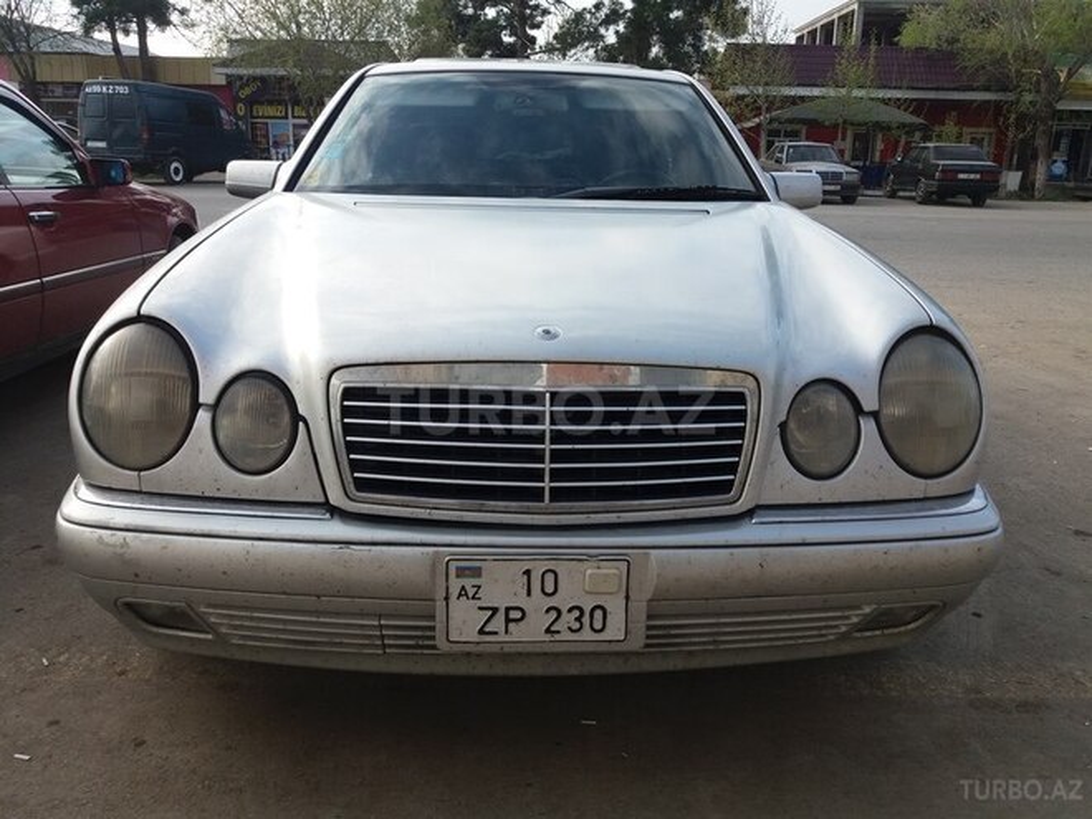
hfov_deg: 63.4
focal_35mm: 28
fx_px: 883
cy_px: 410
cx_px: 546
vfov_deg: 49.7
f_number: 1.9
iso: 64
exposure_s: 1/582
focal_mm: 3.7
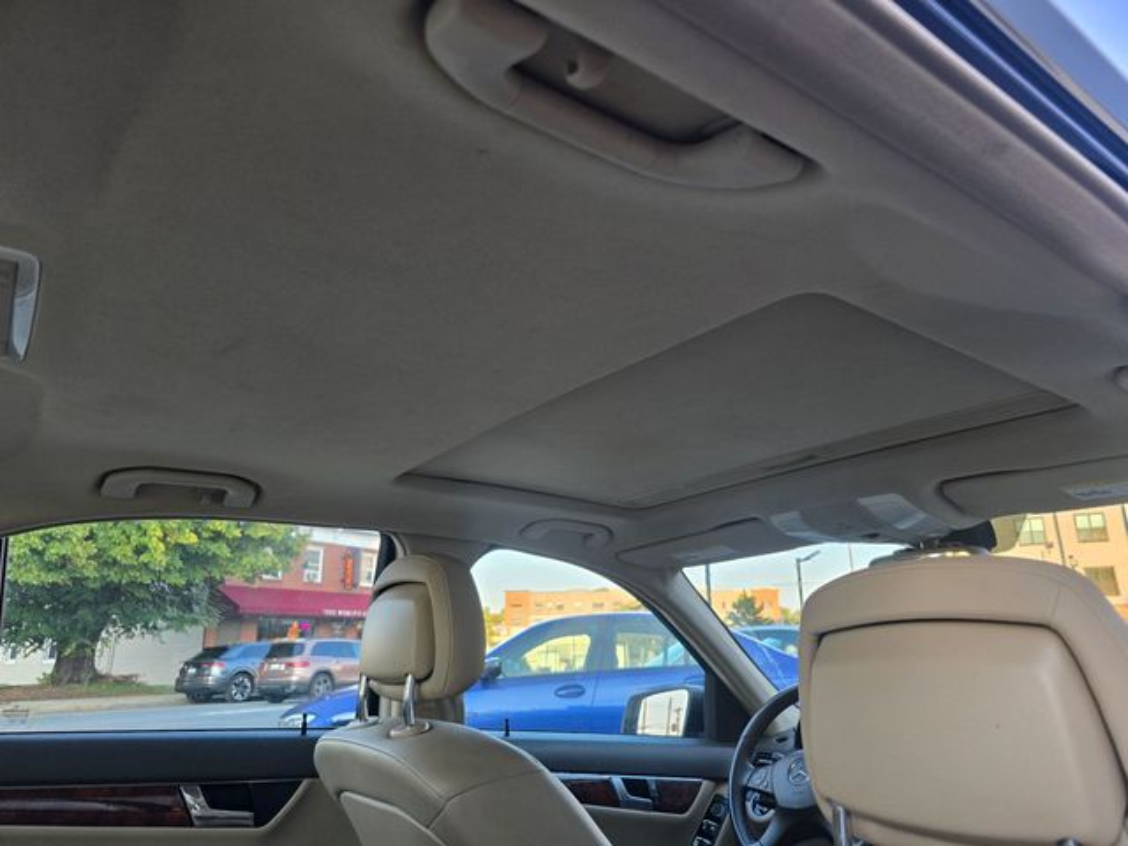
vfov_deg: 58.9
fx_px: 749
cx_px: 564
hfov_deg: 73.9
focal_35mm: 23
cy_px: 423
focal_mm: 6.3
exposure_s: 1/180
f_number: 1.7
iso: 64
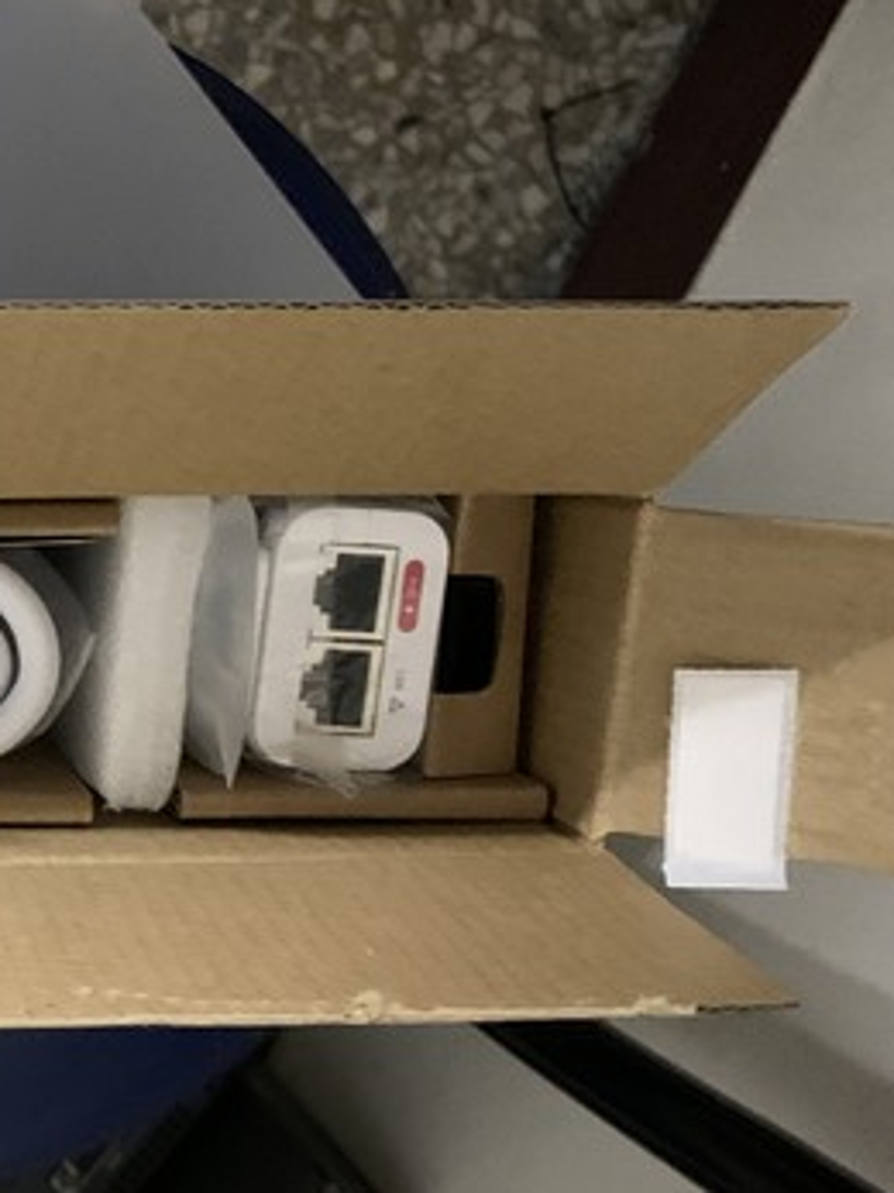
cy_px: 787
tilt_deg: -78.4
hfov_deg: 23.6
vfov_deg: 35.2
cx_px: -292
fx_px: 1861
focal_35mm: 54
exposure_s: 1/25
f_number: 1.8
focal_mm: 4.25
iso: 800
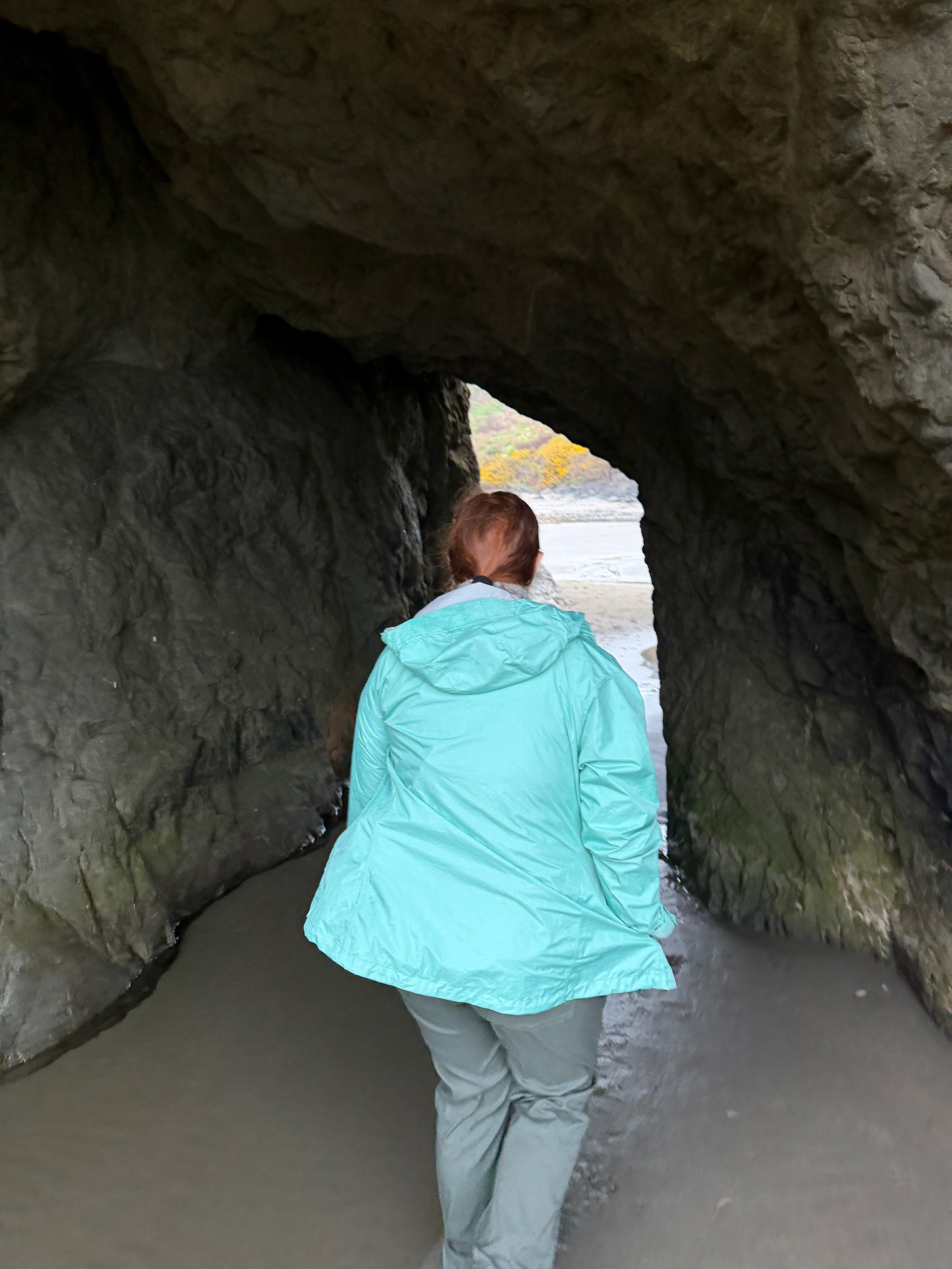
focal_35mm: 24
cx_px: 476
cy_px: 634
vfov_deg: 71.6
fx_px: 880
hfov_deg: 56.8
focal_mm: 6.76
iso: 200
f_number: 1.78
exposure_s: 1/60
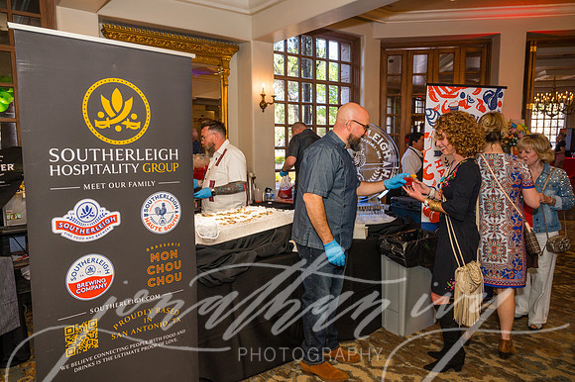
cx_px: 288
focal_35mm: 26
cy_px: 191
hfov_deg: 70.5
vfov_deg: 50.4
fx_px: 407
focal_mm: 25.5
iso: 640
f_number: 4.5
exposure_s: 1/200
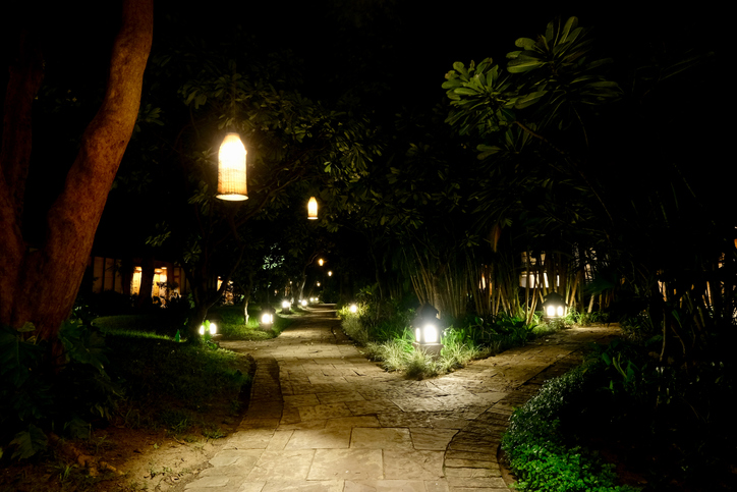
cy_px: 246
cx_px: 368
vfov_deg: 64.6
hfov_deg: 86.9
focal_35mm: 19
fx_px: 389
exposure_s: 3
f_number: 8
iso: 1600
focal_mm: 12.6
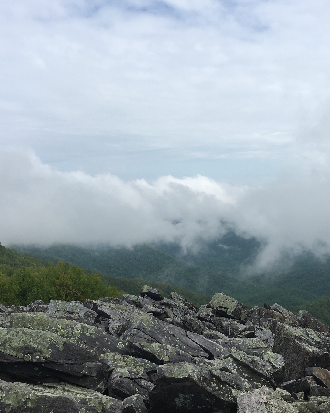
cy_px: 228
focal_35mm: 44
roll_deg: -0.3
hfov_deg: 34.1
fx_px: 537
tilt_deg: -3.2
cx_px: 185
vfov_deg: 42.0
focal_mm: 4.15
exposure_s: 1/2137
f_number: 2.2
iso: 25
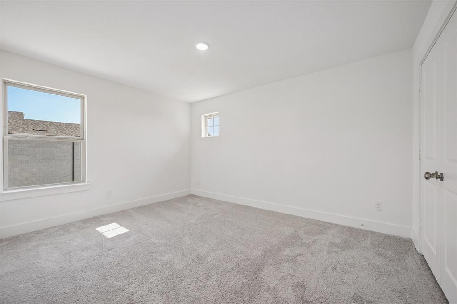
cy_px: 152
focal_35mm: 14
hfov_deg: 104.3
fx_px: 178
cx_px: 228
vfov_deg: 81.2
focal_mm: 14
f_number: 9
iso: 250
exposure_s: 1/50
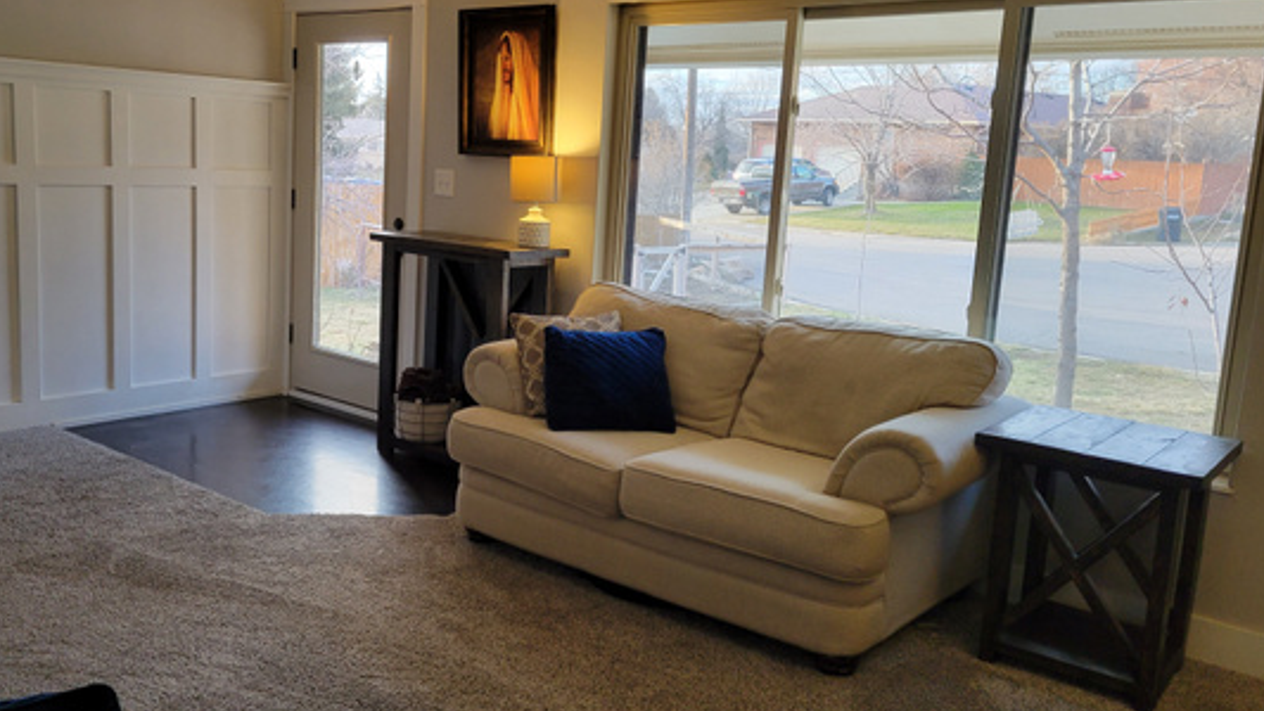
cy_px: 329
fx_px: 1140
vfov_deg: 34.7
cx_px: 557
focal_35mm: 34
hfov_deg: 57.9
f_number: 1.8
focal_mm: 5.4
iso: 250
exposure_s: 1/120
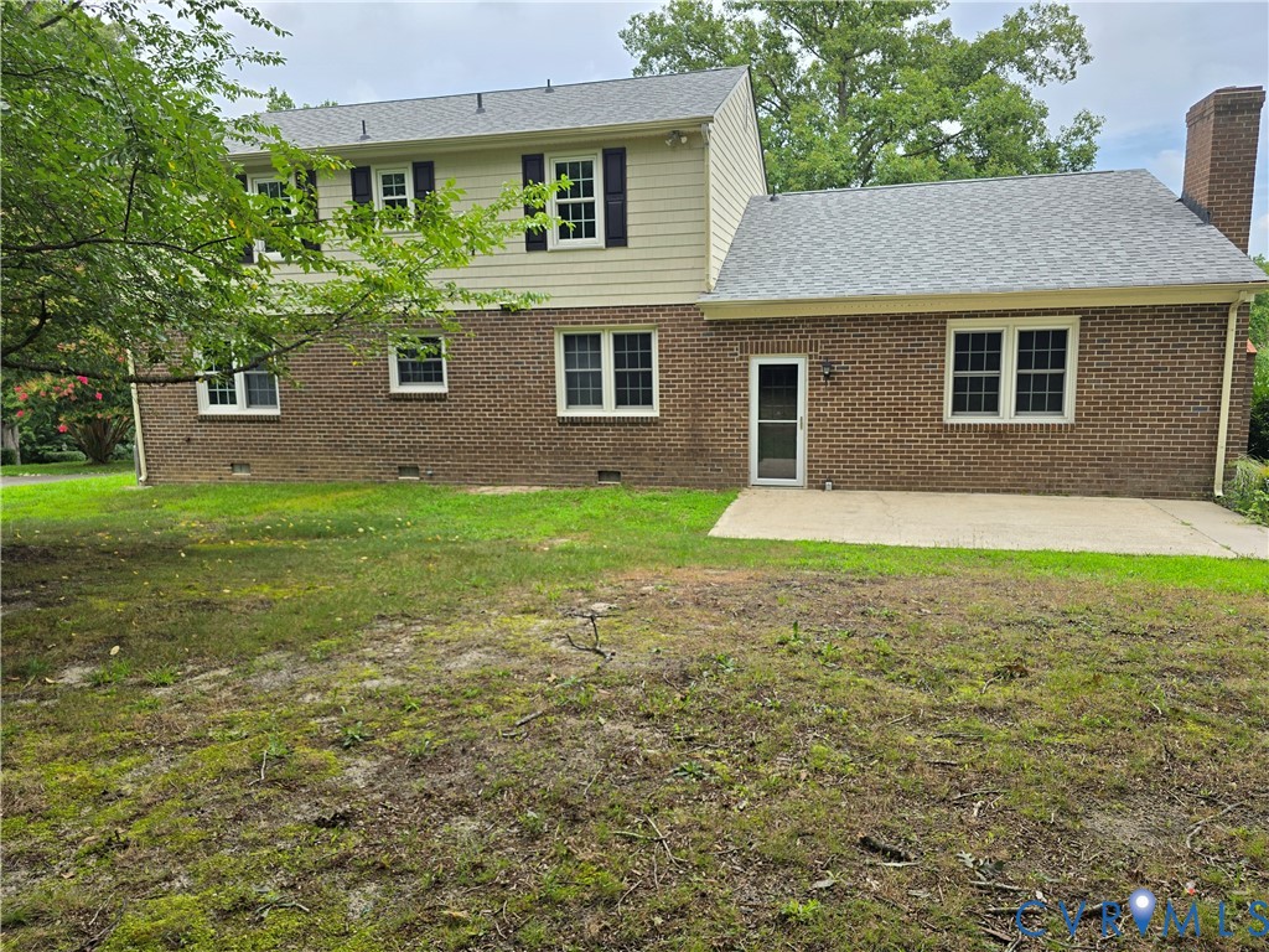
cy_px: 476
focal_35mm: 23
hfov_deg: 73.9
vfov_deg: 58.9
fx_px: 843
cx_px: 634
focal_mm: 6.3
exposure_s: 1/456
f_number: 1.7
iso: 12
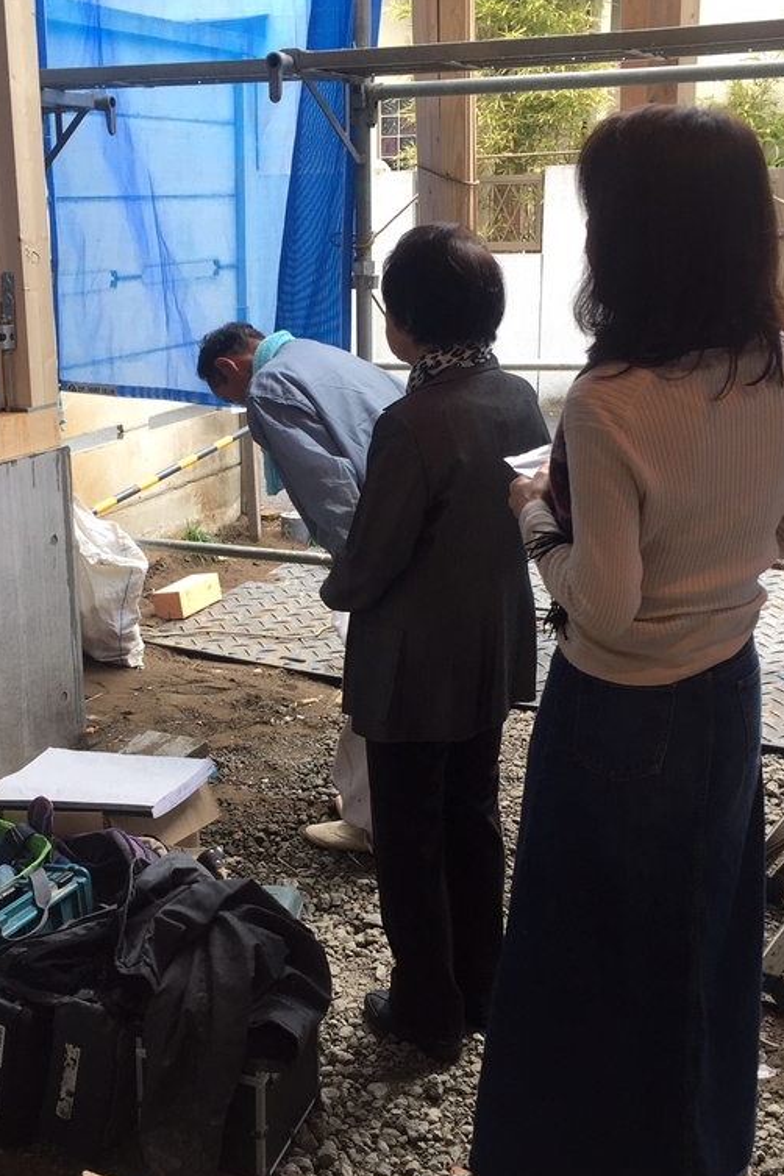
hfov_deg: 32.5
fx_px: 1339
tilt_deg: -15.8
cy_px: 593
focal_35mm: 41
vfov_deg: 47.4
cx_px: 317
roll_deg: +1.6
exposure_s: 1/60
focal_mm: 4.15
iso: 40
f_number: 2.2
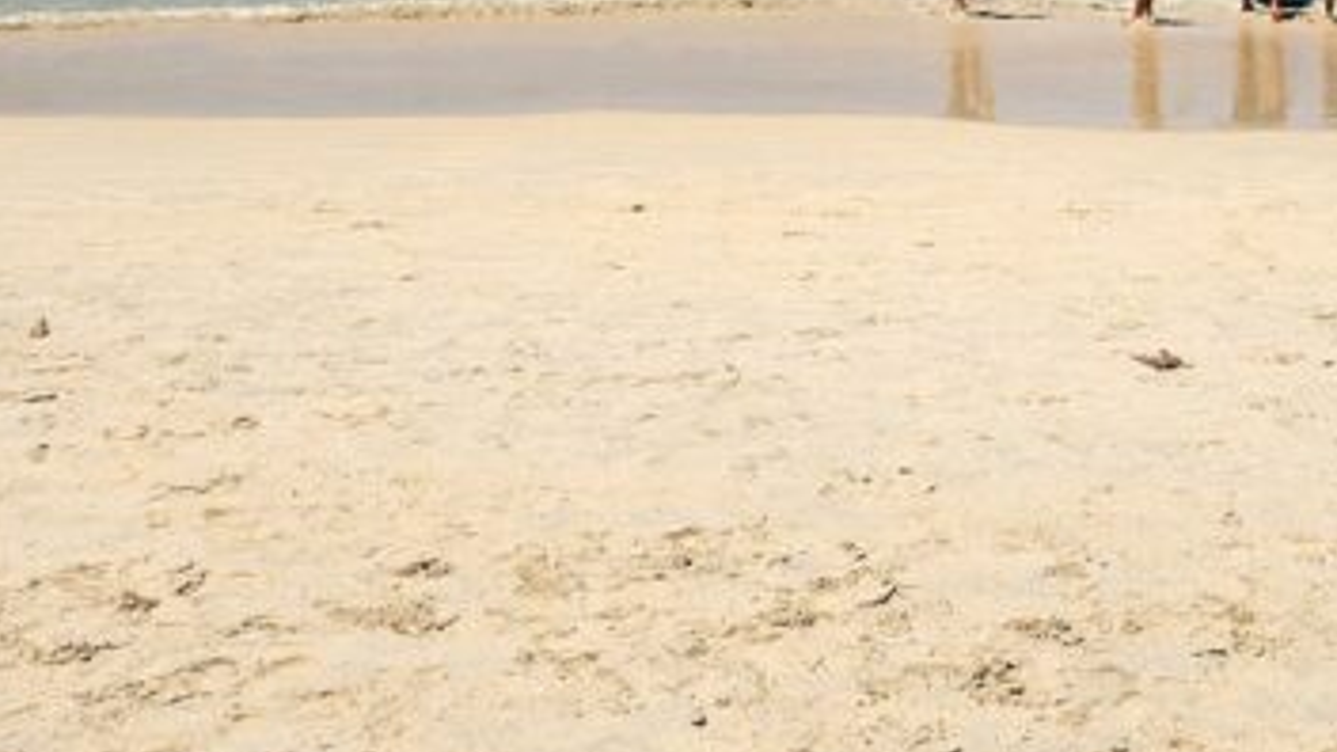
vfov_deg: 20.0
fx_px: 2021
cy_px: -114
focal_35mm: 57
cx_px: 934
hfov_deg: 36.1
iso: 25
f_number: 1.8
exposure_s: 1/4420
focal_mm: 5.4
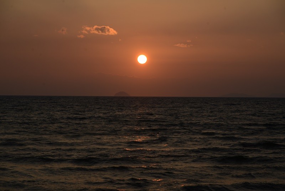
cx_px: 142
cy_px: 96
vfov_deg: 11.4
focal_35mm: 120
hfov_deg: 17.1
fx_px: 950
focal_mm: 120
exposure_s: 1/400
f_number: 8
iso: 100
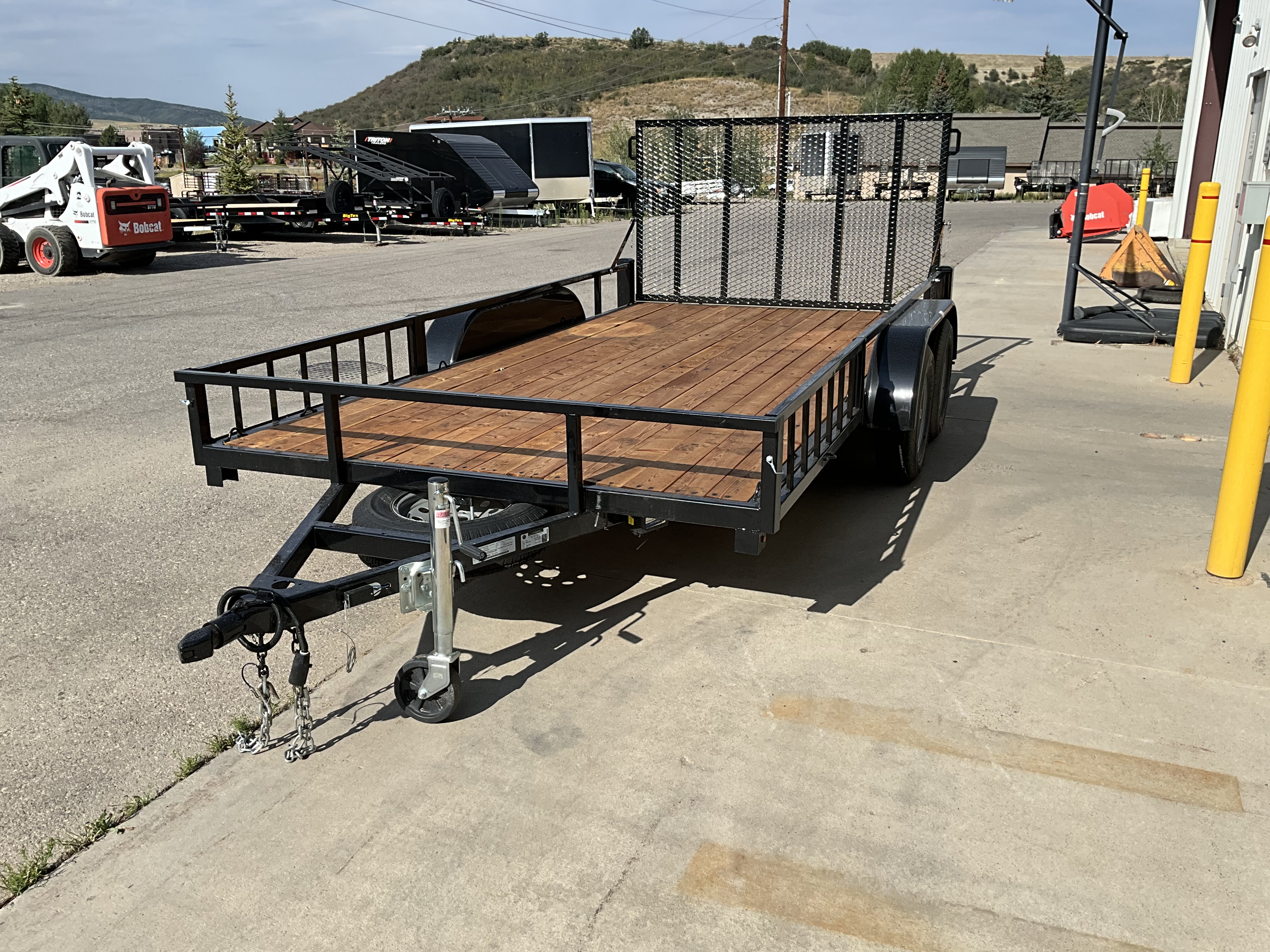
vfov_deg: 48.2
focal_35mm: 29
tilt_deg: -17.3
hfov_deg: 61.7
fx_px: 1064
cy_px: 476
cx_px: 635
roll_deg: -0.8
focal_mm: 3
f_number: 1.8
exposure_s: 1/2320
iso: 25
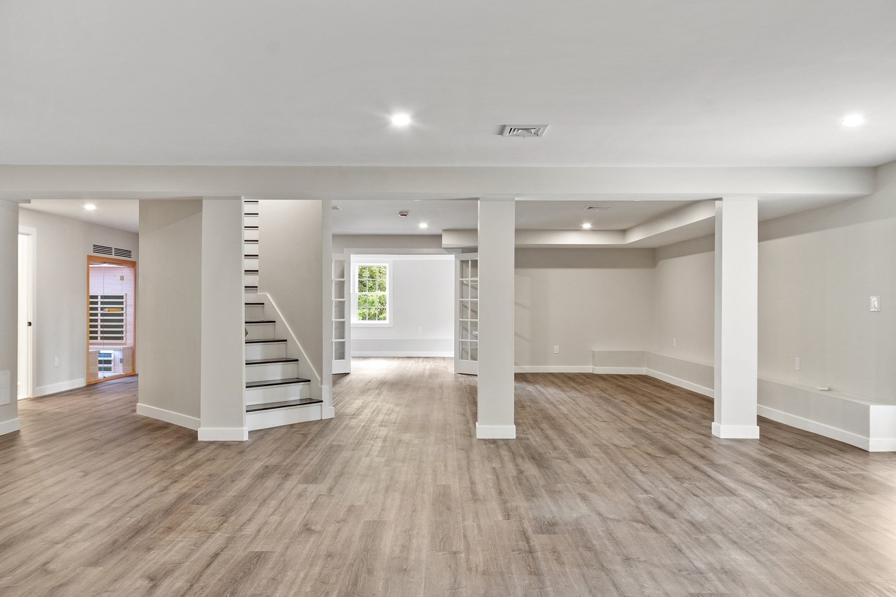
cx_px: 448
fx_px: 672
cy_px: 298
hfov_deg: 67.4
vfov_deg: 47.9
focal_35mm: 27
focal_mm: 18
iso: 400
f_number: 8
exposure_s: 1.3
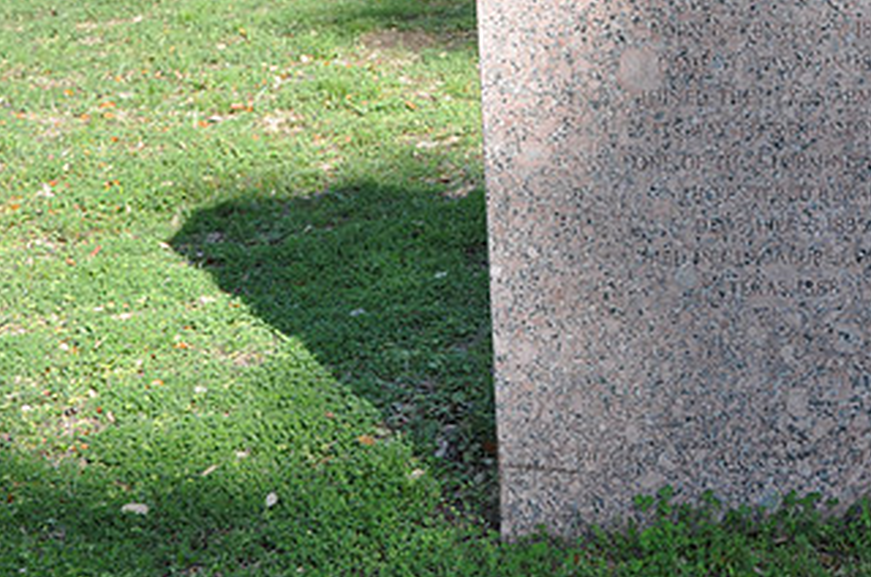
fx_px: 2101
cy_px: 69
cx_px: 778
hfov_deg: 22.9
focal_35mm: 87
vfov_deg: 15.5
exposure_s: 1/80
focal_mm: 32
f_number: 9
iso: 200
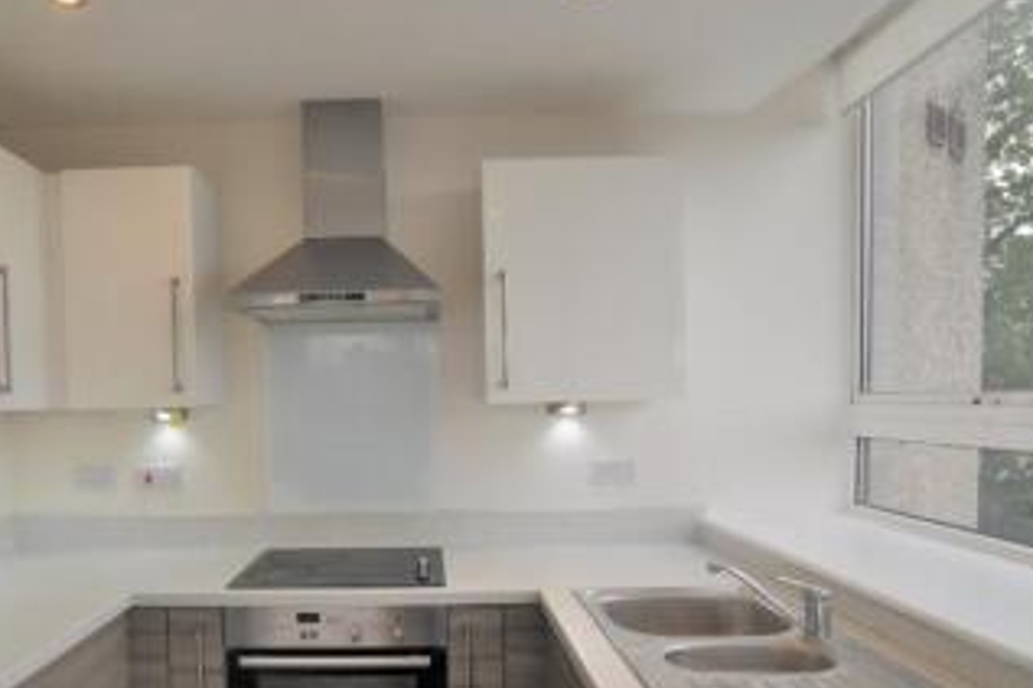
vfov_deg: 51.2
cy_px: 426
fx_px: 710
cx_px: 424
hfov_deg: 71.5
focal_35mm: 25
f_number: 5.6
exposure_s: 1/125
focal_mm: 11
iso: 220
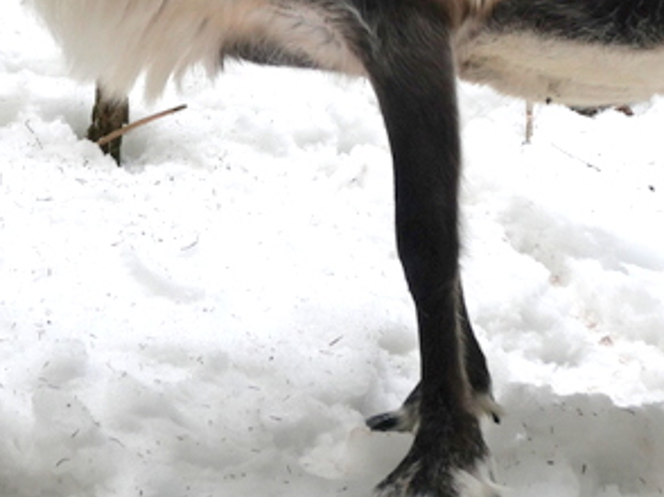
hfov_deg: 20.0
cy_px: -20
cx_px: 219
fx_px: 1878
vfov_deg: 14.8
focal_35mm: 98
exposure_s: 1/80
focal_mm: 18
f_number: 4.2
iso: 200
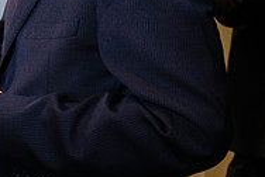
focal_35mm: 113
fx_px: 833
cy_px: 7
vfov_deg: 12.1
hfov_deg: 17.5
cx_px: -25
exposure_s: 1/60
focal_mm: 21.3
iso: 640
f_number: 4
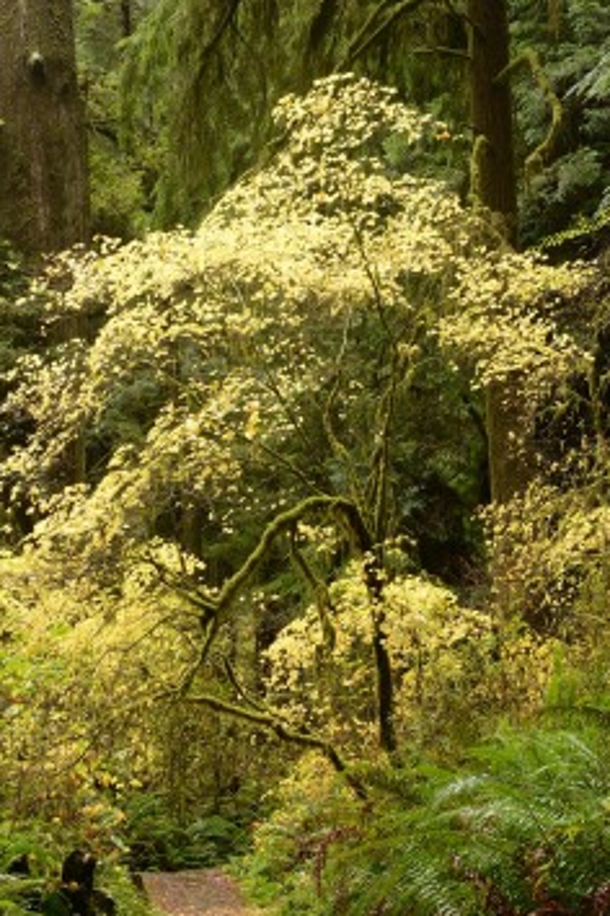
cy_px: 435
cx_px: 212
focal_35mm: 84
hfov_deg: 16.2
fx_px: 2135
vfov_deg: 24.2
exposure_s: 1/1.6
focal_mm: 55
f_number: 14
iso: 250
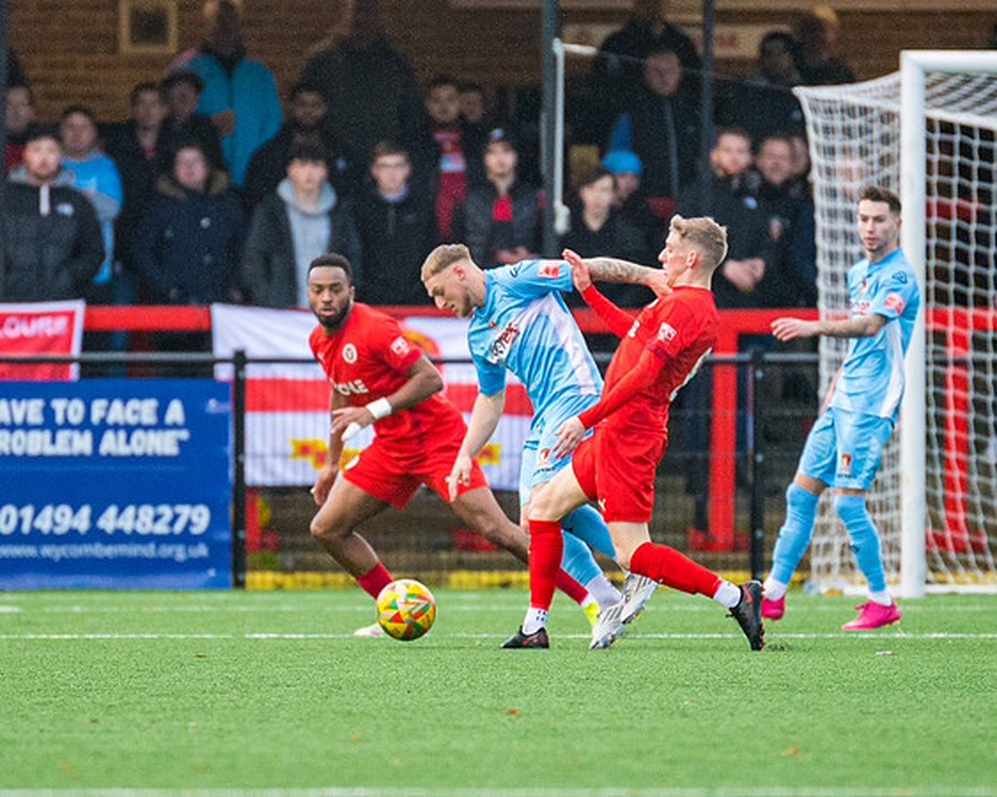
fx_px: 23601
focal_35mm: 800
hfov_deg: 2.4
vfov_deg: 1.9
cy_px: 405
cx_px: 468
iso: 1600
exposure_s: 1/1600
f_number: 2.8
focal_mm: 300
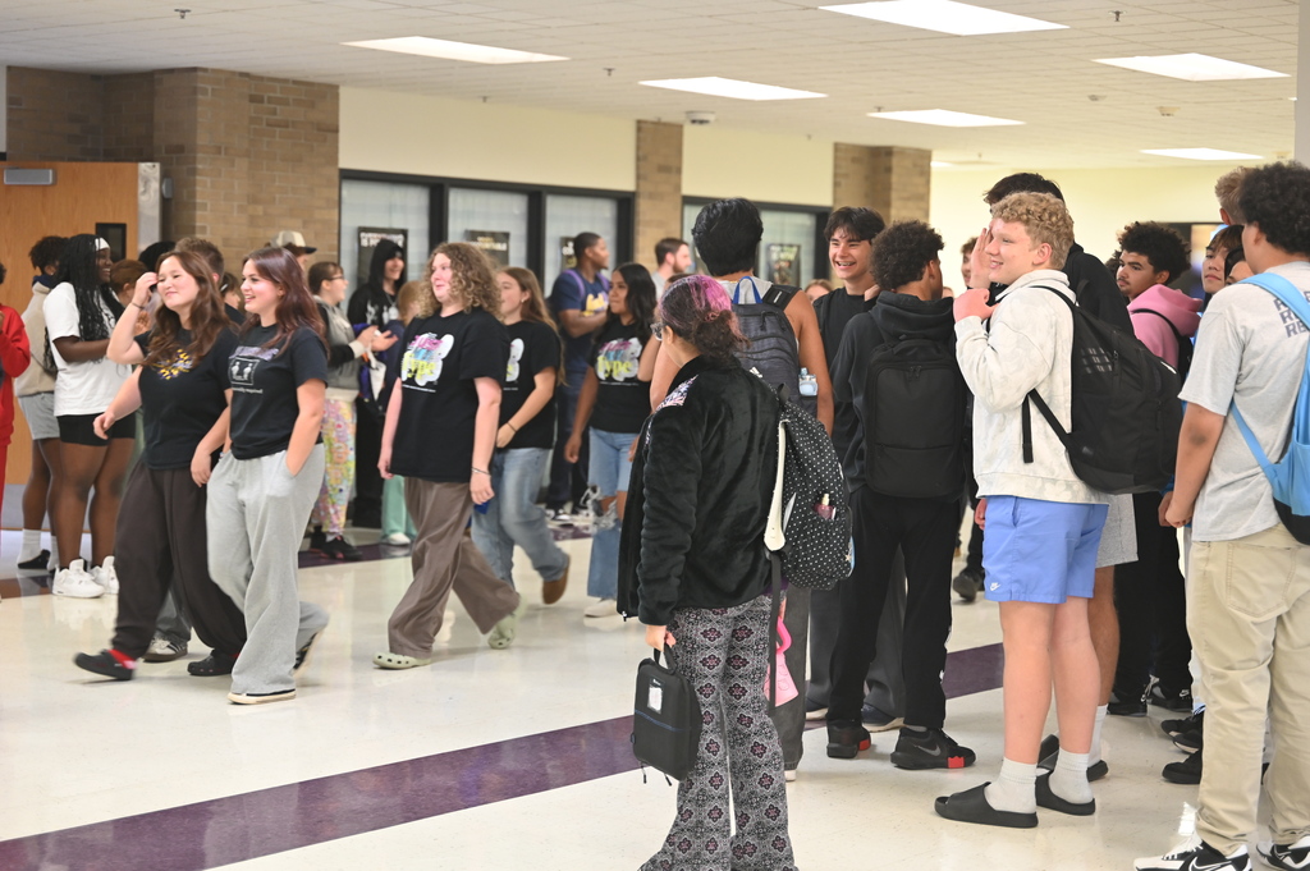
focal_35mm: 60
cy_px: 436
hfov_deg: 33.4
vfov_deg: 22.6
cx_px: 655
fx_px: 2182
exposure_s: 1/125
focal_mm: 60
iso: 1100
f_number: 2.8
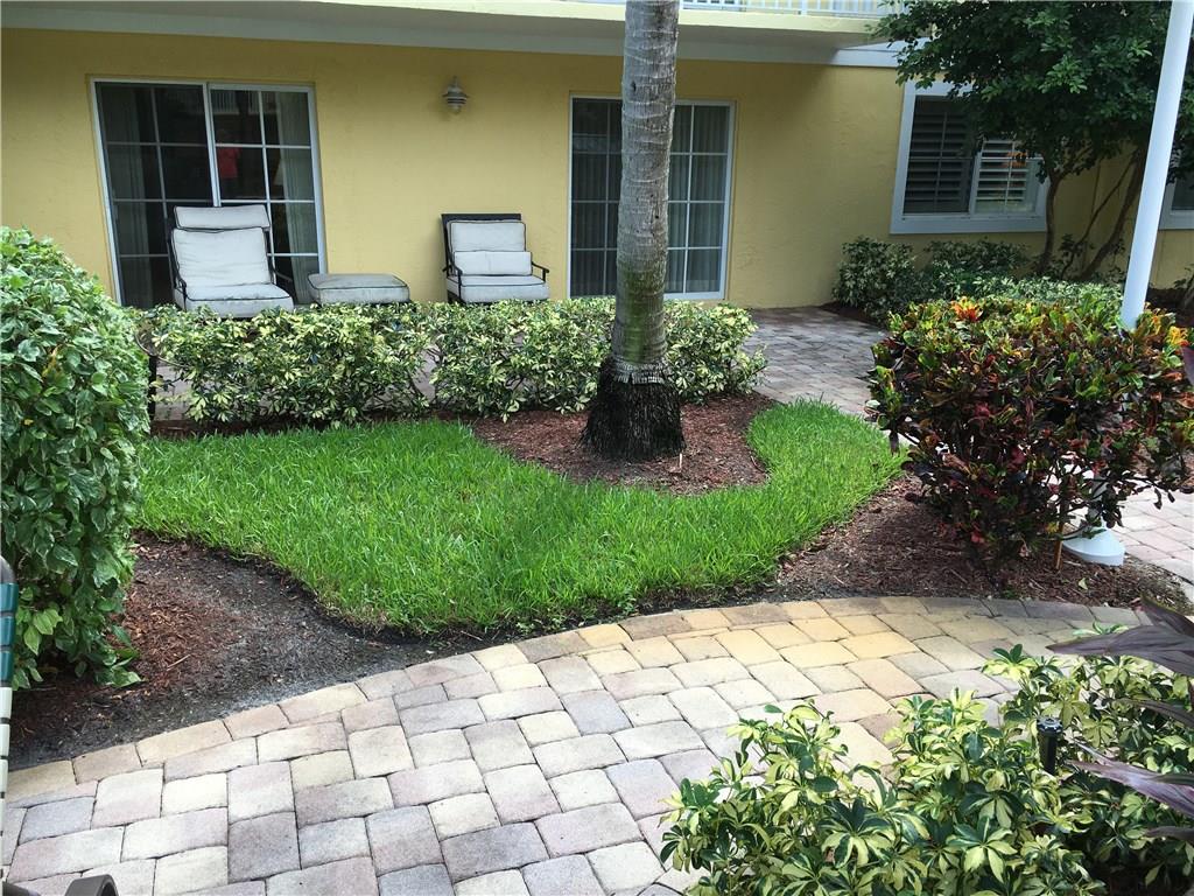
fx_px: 1000
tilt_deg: -17.1
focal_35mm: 29
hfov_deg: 61.7
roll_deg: -1.6
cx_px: 597
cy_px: 448
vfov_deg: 48.2
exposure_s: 1/373
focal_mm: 4.15
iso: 25
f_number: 2.2
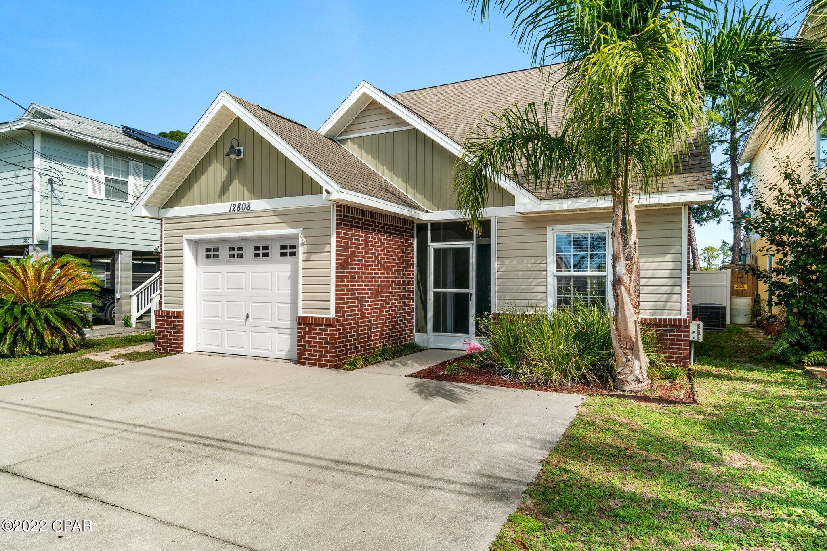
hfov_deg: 81.2
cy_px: 276
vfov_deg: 59.5
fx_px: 482
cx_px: 414
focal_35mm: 21
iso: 100
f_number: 8
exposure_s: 1/40
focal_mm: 14
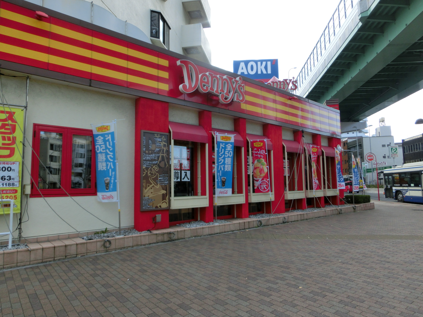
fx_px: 293
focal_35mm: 24
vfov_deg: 56.8
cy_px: 158
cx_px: 212
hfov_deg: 71.6
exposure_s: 1/400
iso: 80
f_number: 3
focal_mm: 4.24
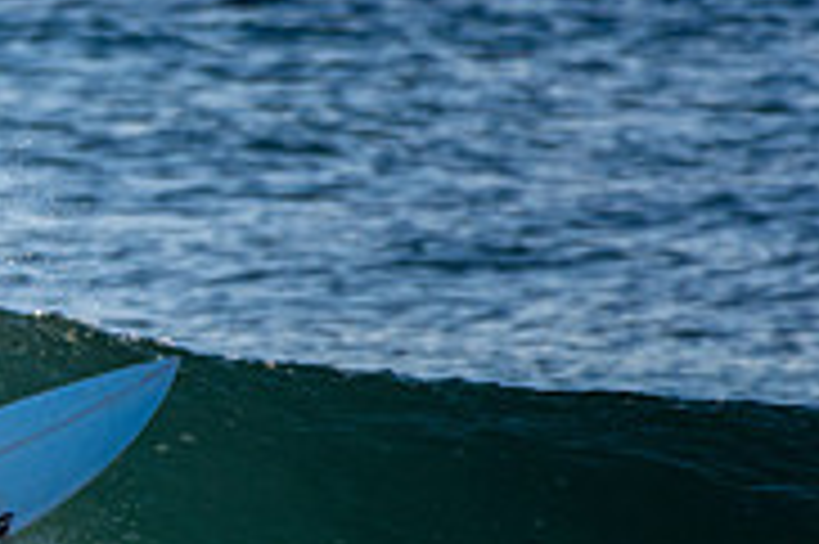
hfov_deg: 0.9
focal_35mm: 2393
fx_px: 54391
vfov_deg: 0.6
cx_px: -464
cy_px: 510
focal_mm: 500
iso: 280
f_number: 5.6
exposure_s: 1/640
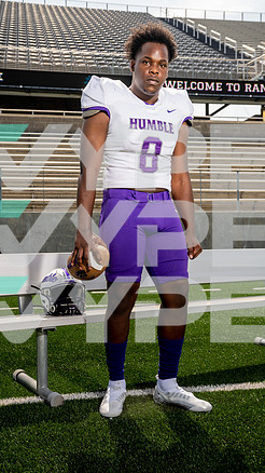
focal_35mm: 42
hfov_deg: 28.3
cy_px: 234
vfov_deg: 48.4
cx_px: 125
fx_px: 525
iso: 100
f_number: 7.1
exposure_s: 1/250
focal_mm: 39
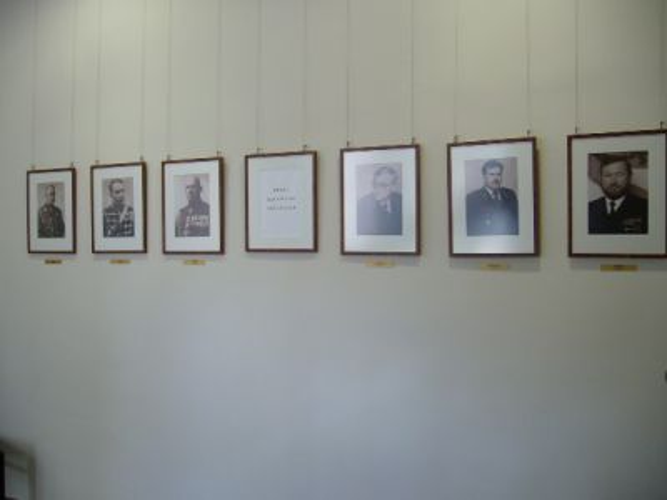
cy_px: 250
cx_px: 334
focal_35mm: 35
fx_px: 674
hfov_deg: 52.6
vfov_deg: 40.7
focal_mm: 5.8
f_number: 2.8
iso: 100
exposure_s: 1/25
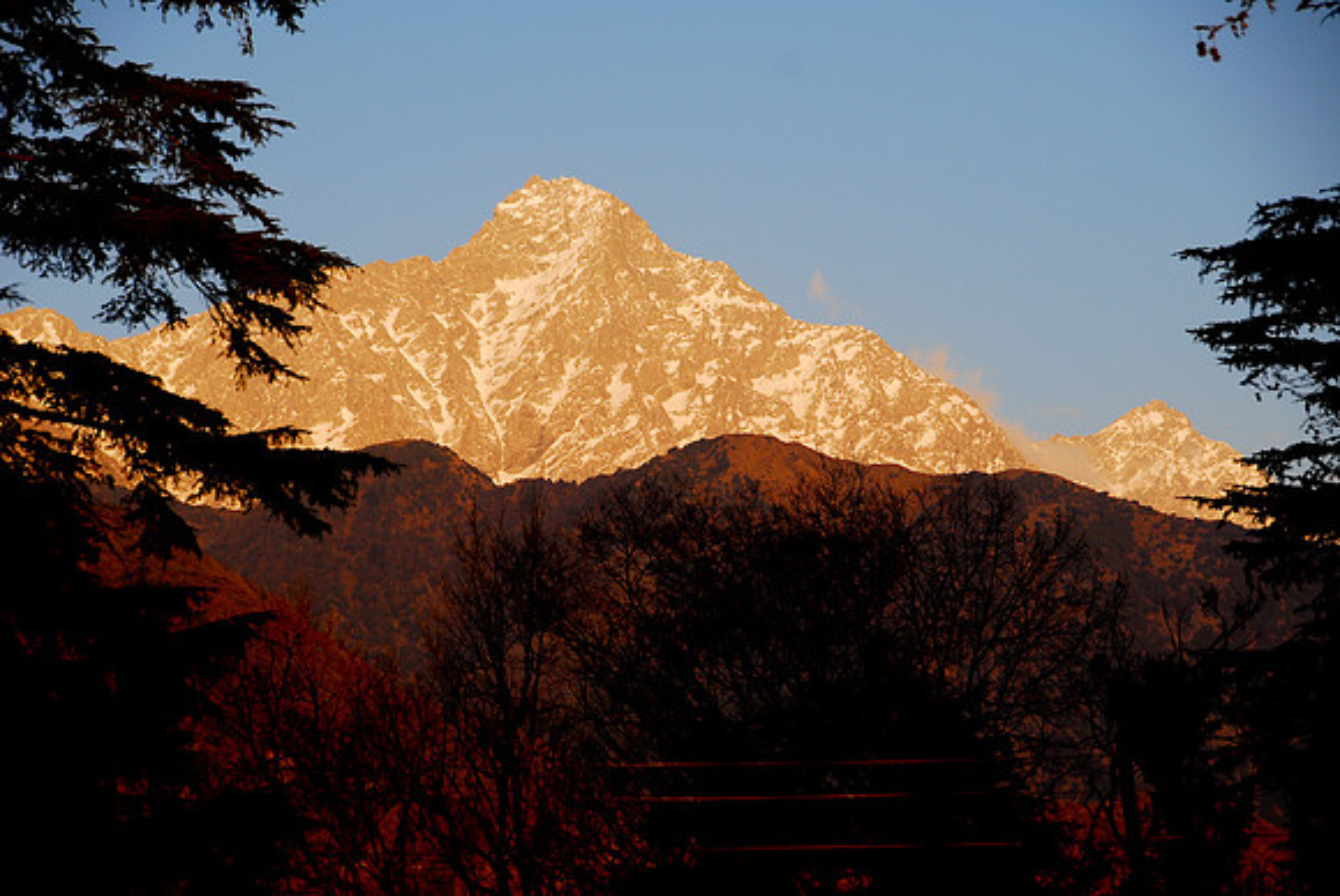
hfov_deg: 13.7
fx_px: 5589
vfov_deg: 9.2
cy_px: 448
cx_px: 670
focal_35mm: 150
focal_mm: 100
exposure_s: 1/125
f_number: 5.6
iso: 100
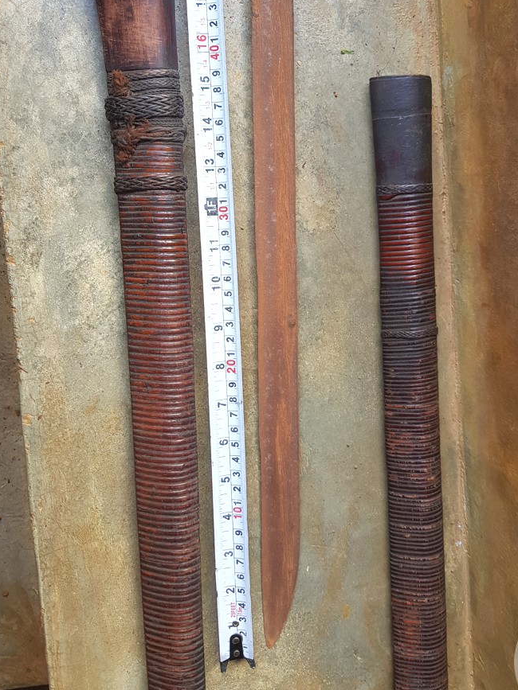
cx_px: 304
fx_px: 718
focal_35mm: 36
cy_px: 264
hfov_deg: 39.5
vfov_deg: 50.9
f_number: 1.7
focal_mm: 4.3
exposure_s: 1/50
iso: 50
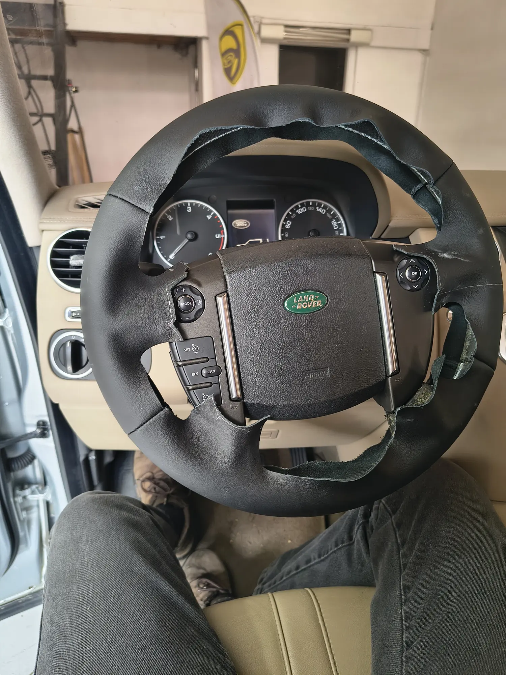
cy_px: 338
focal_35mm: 24
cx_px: 253
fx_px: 468
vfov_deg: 71.6
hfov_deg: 56.8
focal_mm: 5.56
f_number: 1.8
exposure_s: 1/120
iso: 699
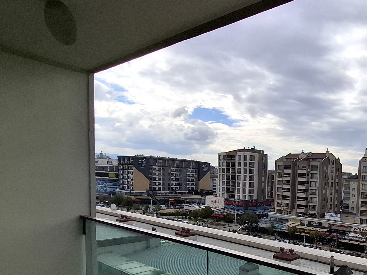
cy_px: 202
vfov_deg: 49.5
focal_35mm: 27
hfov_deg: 58.4
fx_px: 286
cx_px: 311
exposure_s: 1/1326
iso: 40
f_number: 2.2
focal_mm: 1.74
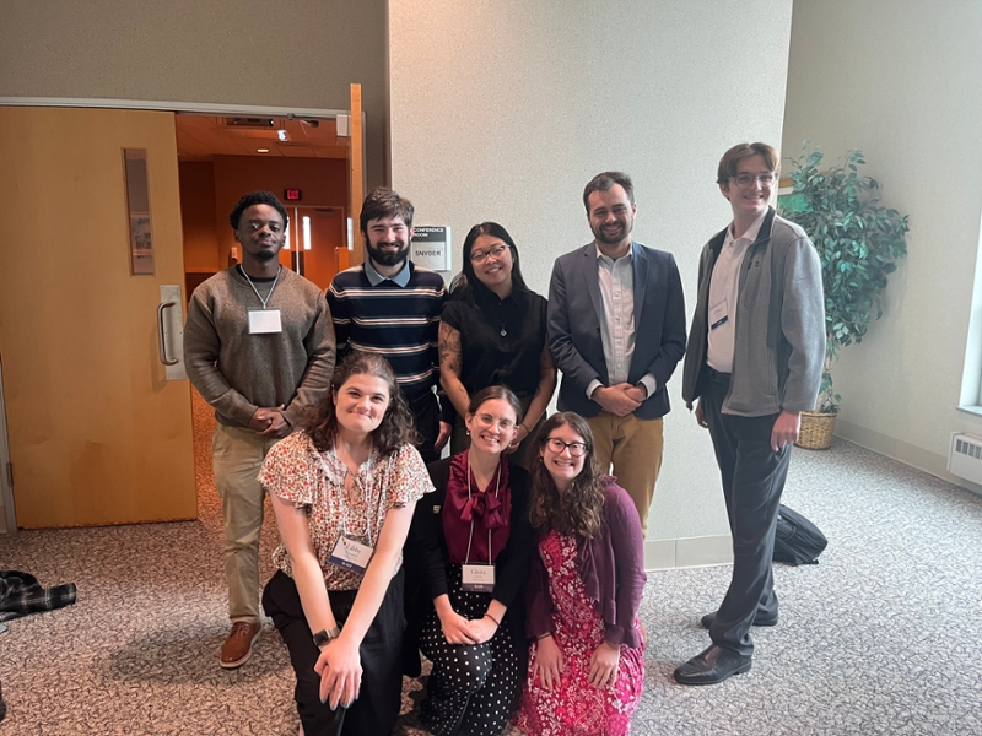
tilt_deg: -9.1
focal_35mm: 26
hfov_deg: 67.3
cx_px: 491
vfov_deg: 53.1
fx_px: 738
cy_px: 368
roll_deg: -0.9
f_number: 1.6
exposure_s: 1/60
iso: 160
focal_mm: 5.1
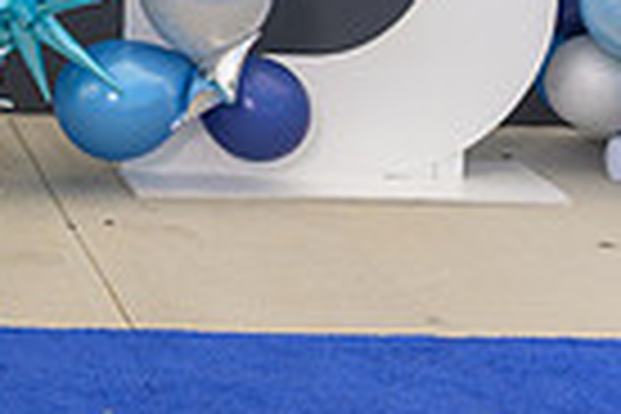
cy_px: -271
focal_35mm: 138
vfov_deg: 9.6
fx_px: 2380
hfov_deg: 13.6
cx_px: -434
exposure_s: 1/320
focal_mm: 31
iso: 100
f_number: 4
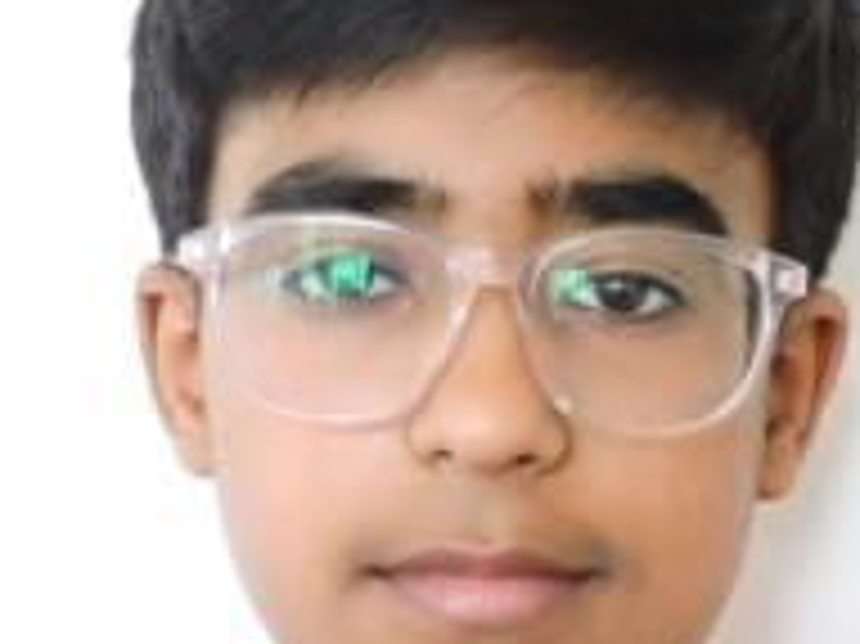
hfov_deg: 19.5
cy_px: 414
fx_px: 2508
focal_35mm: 101
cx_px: 446
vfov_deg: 14.6
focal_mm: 7.7
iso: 400
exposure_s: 1/25
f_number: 3.4
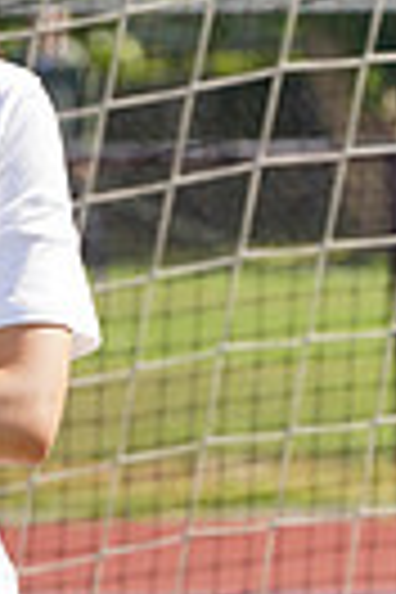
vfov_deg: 2.0
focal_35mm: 1008
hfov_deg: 1.4
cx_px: -220
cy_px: 670
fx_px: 16631
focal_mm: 229
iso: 200
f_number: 11
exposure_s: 1/250
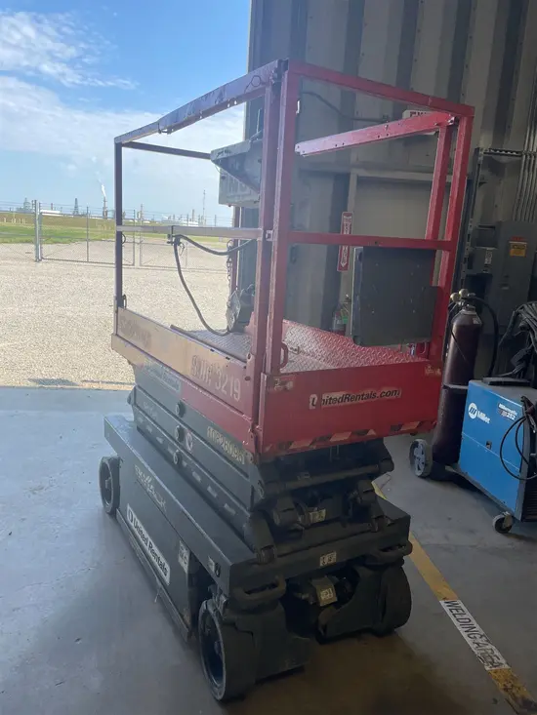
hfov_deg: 53.1
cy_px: 358
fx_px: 538
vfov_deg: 67.3
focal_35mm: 26
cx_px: 268
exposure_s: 1/707
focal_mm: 4.2
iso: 32
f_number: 1.6
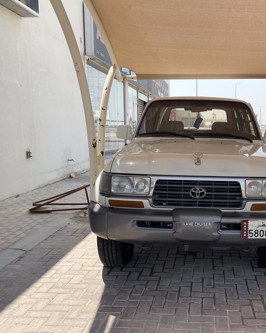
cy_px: 177
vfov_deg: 49.1
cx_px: 195
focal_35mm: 37
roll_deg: +2.6
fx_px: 364
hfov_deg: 39.2
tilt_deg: -10.9
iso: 32
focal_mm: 4.2
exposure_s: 1/2817
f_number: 1.6
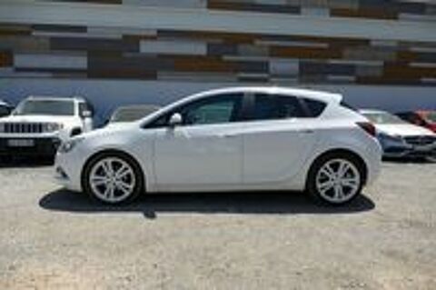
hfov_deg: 71.6
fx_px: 302
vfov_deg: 51.2
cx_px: 218
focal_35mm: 25
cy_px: 145
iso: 125
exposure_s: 1/2000
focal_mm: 9.12
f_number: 3.2
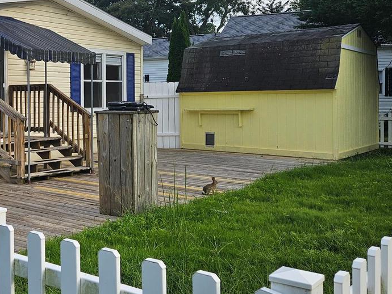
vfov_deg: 30.1
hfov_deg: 37.4
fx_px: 544
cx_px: 49
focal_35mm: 48
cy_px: 102
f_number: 1.8
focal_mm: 5.4
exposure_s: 1/829
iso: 25
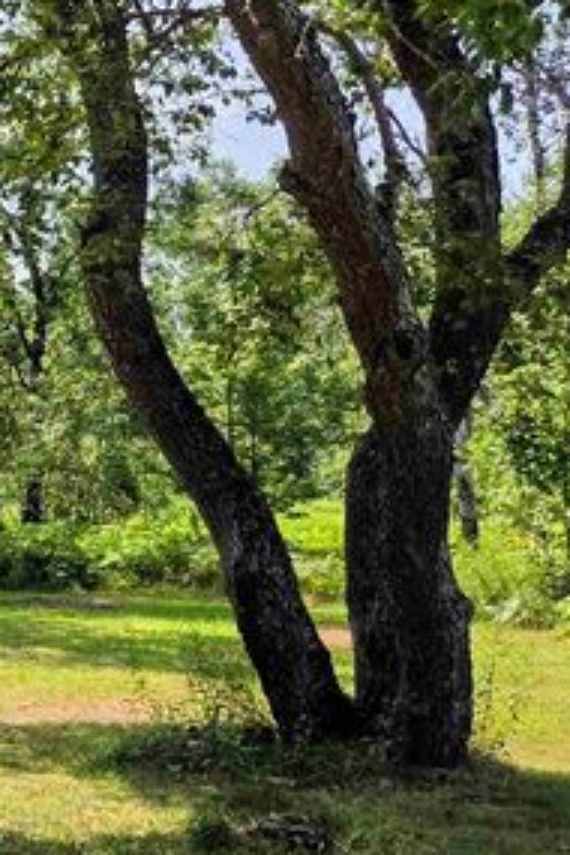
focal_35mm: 86
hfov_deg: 12.0
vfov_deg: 23.6
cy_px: 453
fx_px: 2042
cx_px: -894
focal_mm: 5.4
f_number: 1.8
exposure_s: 1/6615
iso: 80
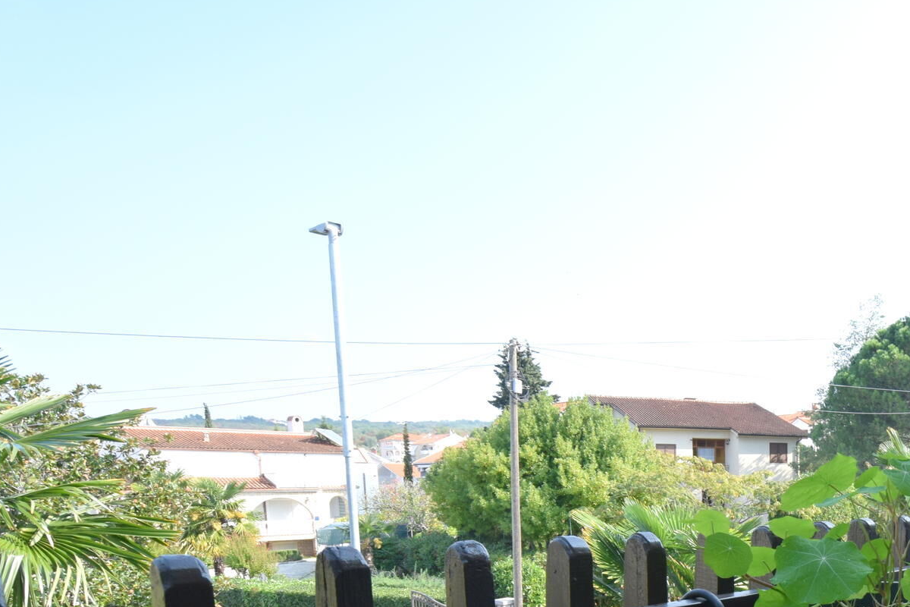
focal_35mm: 30
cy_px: 554
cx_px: 789
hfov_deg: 55.2
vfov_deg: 40.1
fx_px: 758
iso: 400
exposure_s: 1/250
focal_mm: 10
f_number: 8
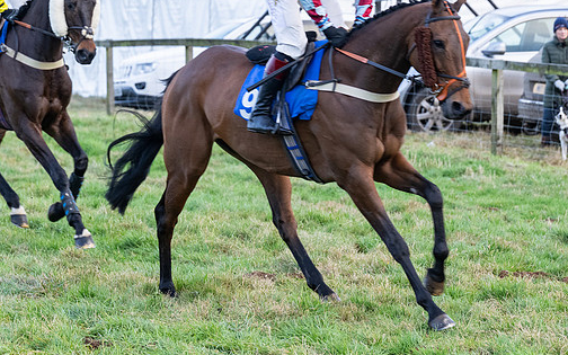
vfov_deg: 6.4
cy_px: 114
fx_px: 3173
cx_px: 261
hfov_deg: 10.2
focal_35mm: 205
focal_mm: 100
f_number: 4
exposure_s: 1/400
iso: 1000
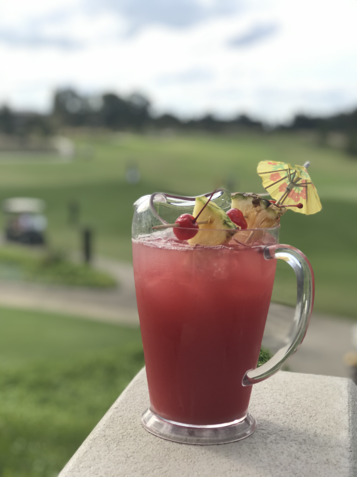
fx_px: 784
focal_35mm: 57
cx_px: 178
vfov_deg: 33.8
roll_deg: -0.4
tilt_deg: -6.5
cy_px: 238
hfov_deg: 25.7
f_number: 2.8
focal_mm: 6.6
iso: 20
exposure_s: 1/418
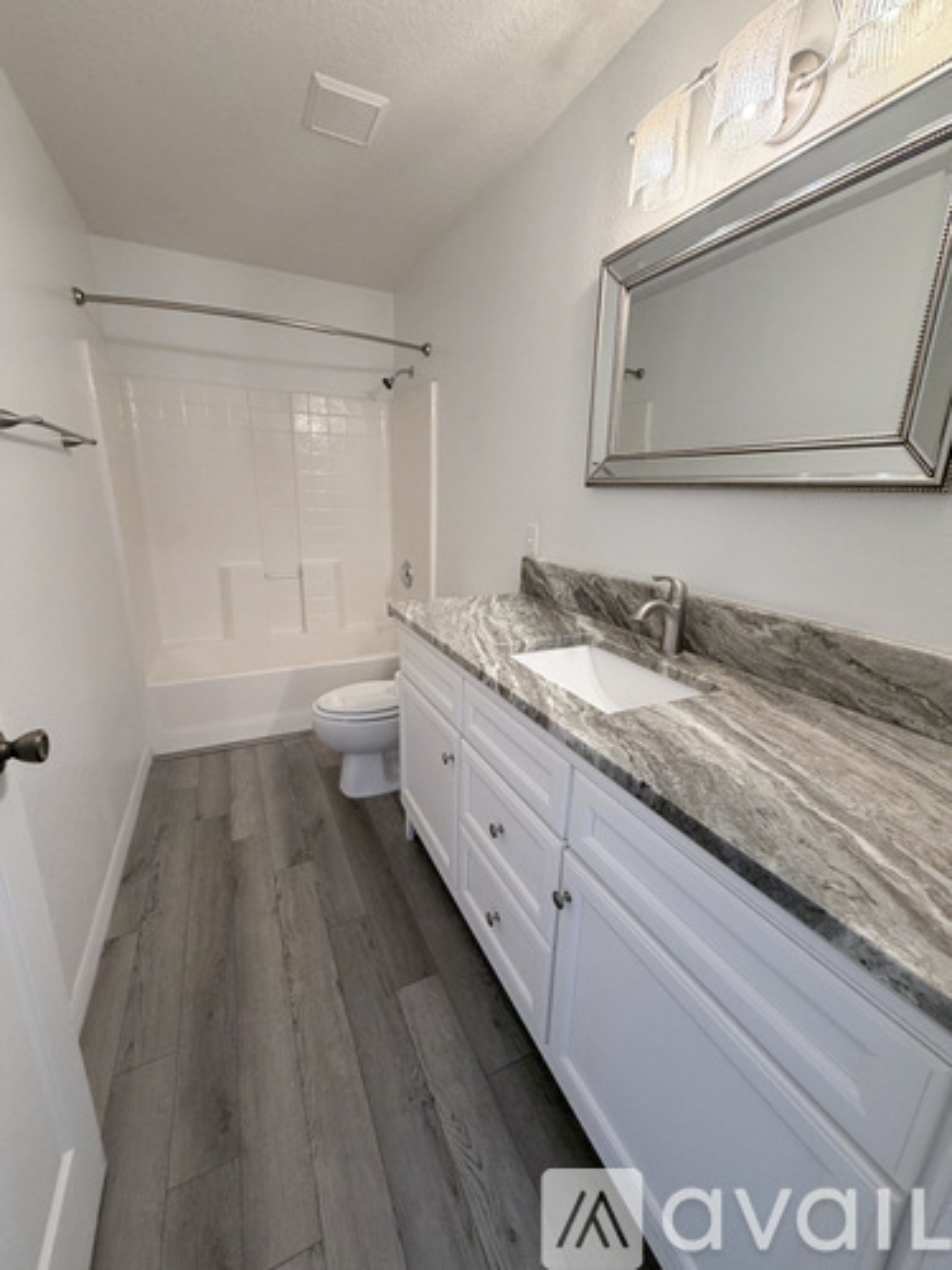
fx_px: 513
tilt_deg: -15.4
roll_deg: -0.9
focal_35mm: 14
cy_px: 635
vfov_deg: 102.1
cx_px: 476
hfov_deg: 85.7
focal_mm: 2.22
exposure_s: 1/60
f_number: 2.2
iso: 160
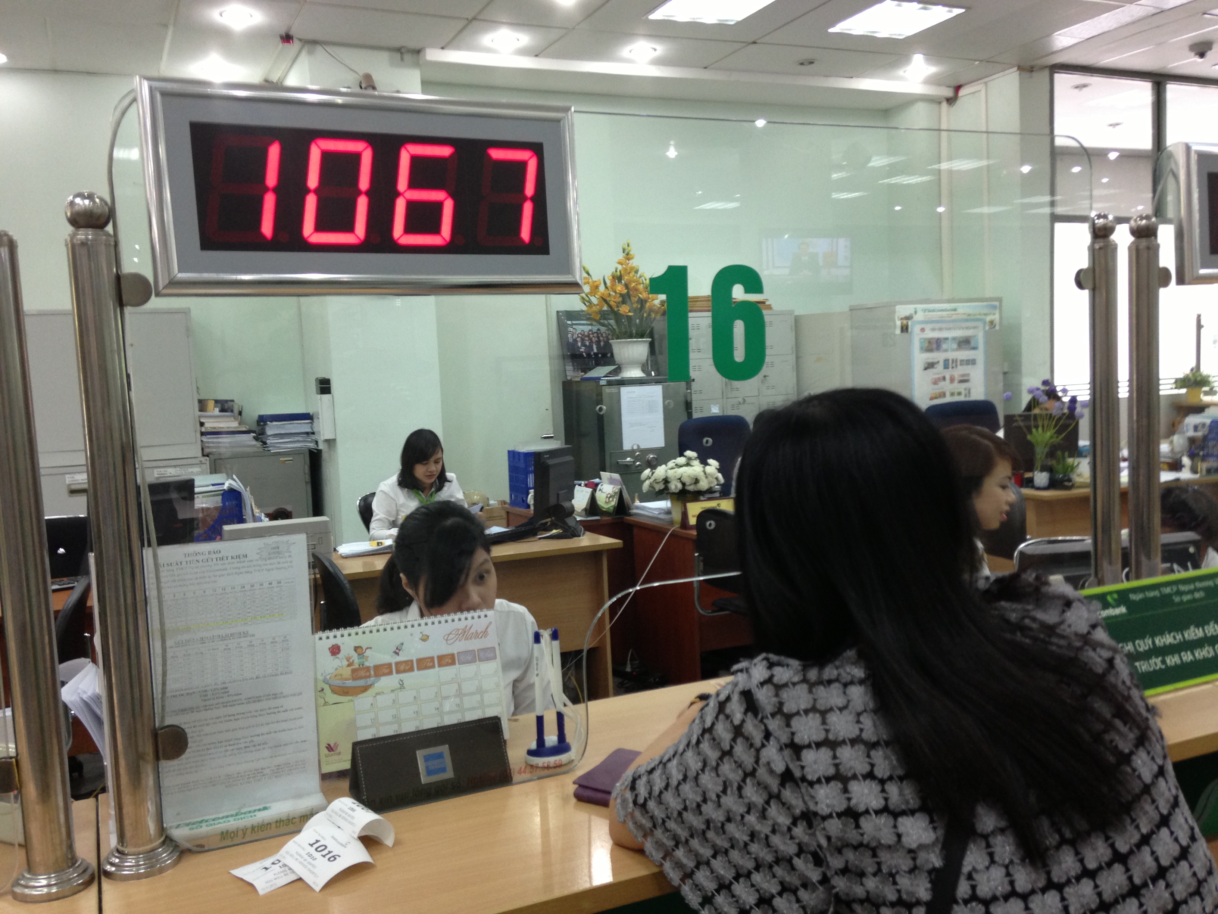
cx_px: 609
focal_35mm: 33
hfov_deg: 55.4
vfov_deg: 42.9
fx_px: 1161
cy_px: 457
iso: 125
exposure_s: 1/20
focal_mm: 4.13
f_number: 2.4
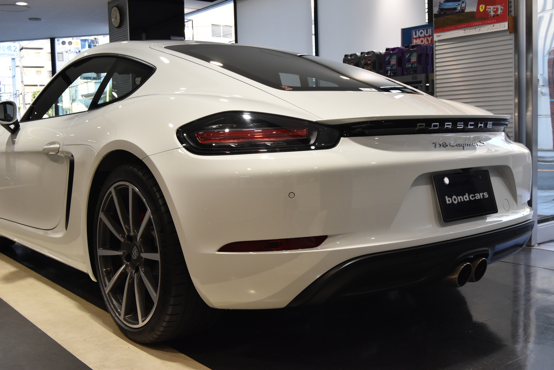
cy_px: 185
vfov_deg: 34.3
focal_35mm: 39
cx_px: 277
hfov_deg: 49.5
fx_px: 601
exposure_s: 1/40
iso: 1250
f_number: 8
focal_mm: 26
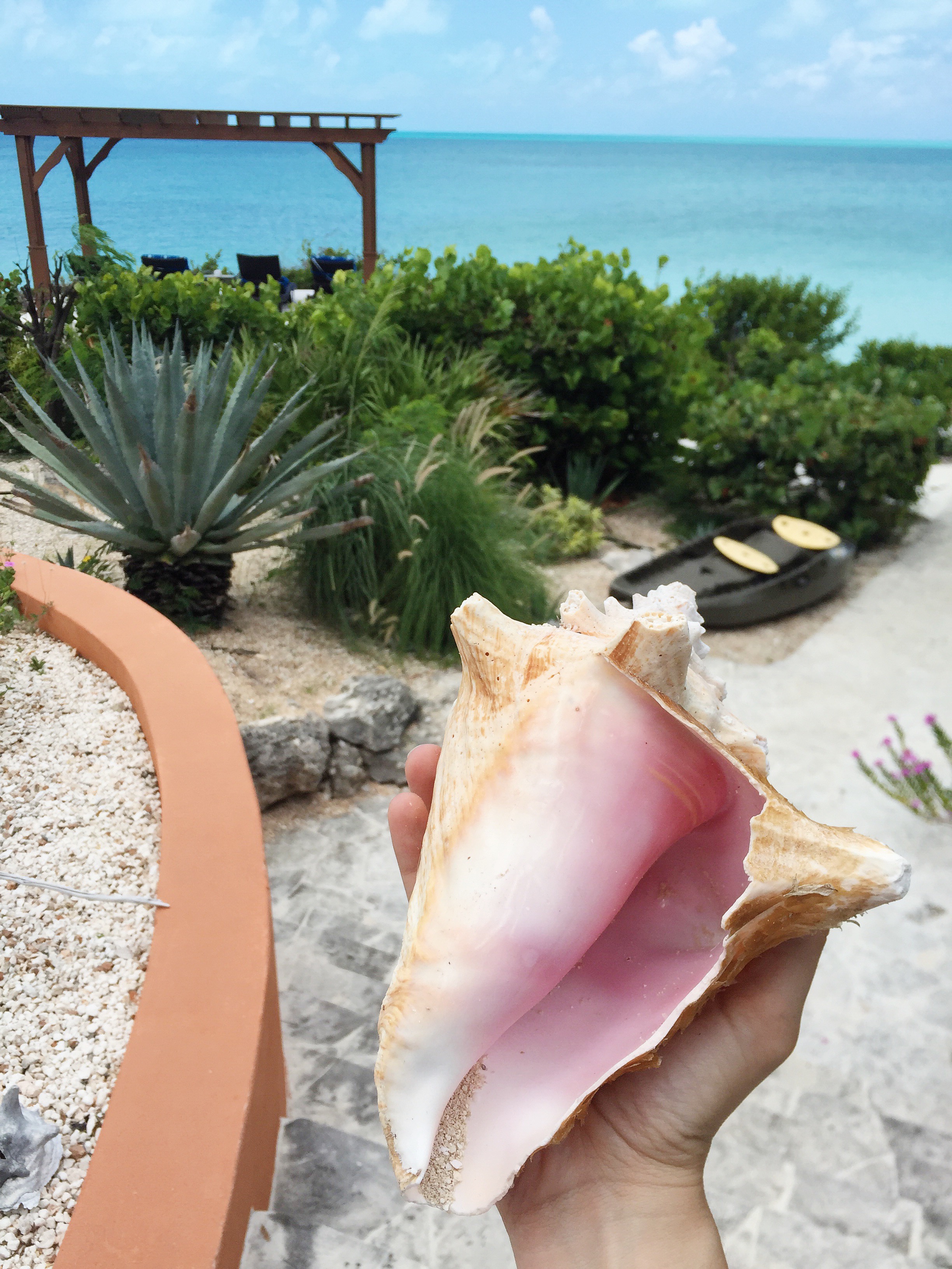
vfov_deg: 61.7
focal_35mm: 29
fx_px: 1063
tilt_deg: -24.0
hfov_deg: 48.2
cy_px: 634
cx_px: 476
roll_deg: -1.3
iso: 32
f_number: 2.2
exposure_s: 1/2198
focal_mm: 4.15
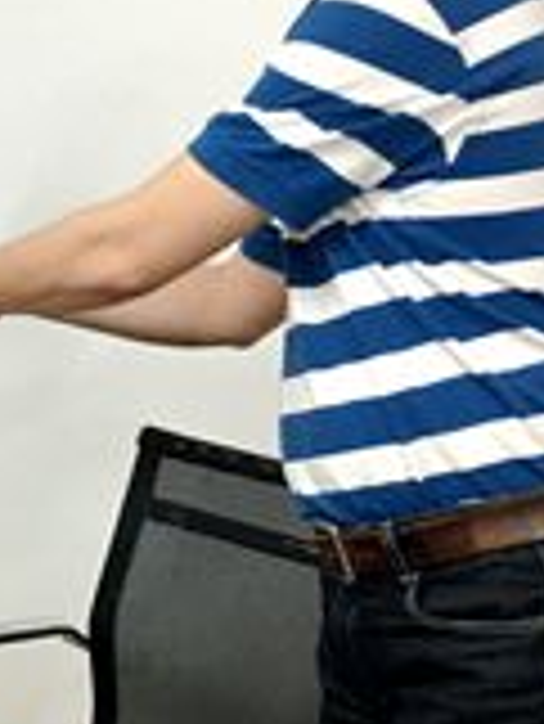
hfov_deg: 15.7
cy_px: 308
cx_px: -144
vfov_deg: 21.7
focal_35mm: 90
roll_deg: -2.8
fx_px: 1883
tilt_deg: -10.9
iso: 64
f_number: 2.2
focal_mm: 4.15
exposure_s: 1/17
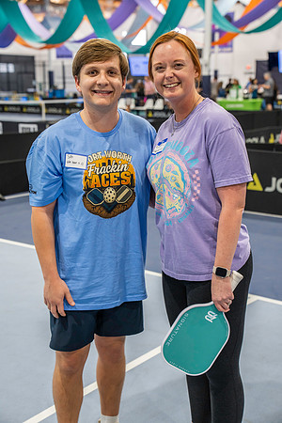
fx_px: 646
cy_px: 212
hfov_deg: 24.6
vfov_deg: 36.2
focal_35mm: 55
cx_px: 141
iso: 1600
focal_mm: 55
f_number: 4
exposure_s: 1/160
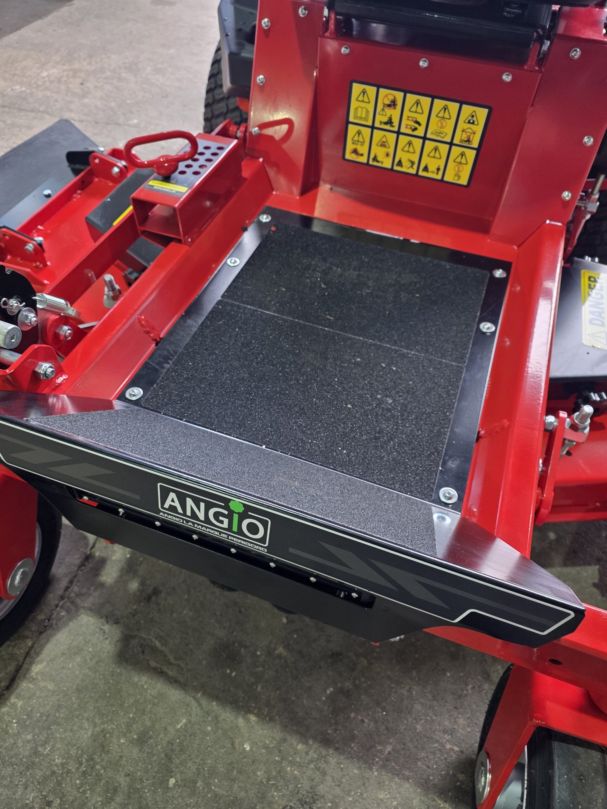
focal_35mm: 23
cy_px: 404
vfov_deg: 73.9
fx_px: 538
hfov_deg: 58.9
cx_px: 304
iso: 250
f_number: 1.7
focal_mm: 6.25
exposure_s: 1/100
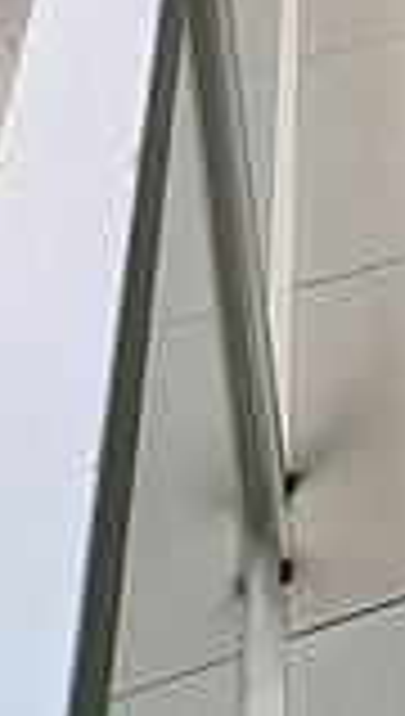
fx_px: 1729
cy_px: -739
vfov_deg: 16.9
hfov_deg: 10.7
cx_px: 1071
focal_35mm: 91
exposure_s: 1/265
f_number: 2.2
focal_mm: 1.74
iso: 40
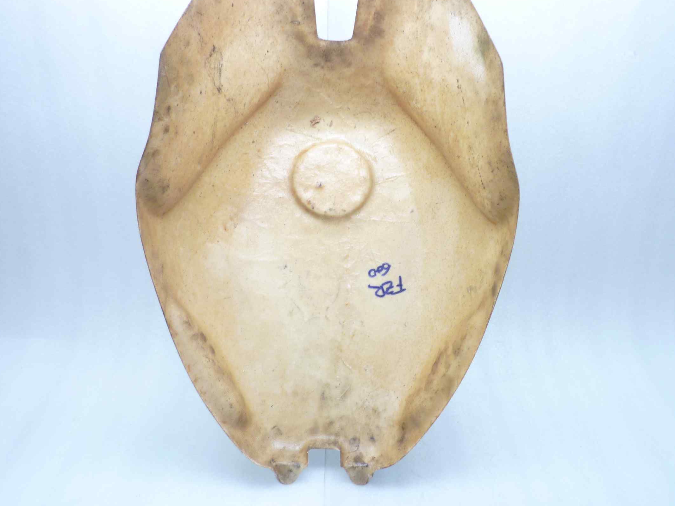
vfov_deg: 46.6
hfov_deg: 59.9
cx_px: 355
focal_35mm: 30
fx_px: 585
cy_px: 208
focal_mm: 4.1
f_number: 3.3
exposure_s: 1/10
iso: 80
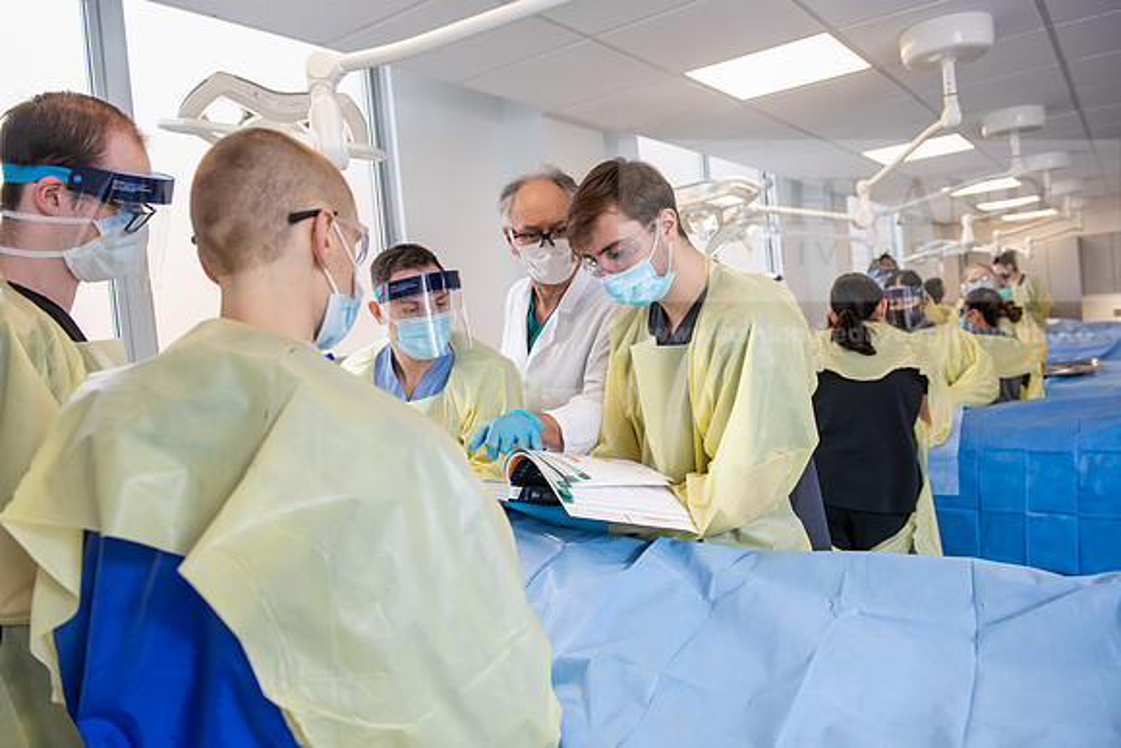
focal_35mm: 27
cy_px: 374
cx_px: 560
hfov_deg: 67.4
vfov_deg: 48.0
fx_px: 841
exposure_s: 1/200
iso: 500
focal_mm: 27
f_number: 4
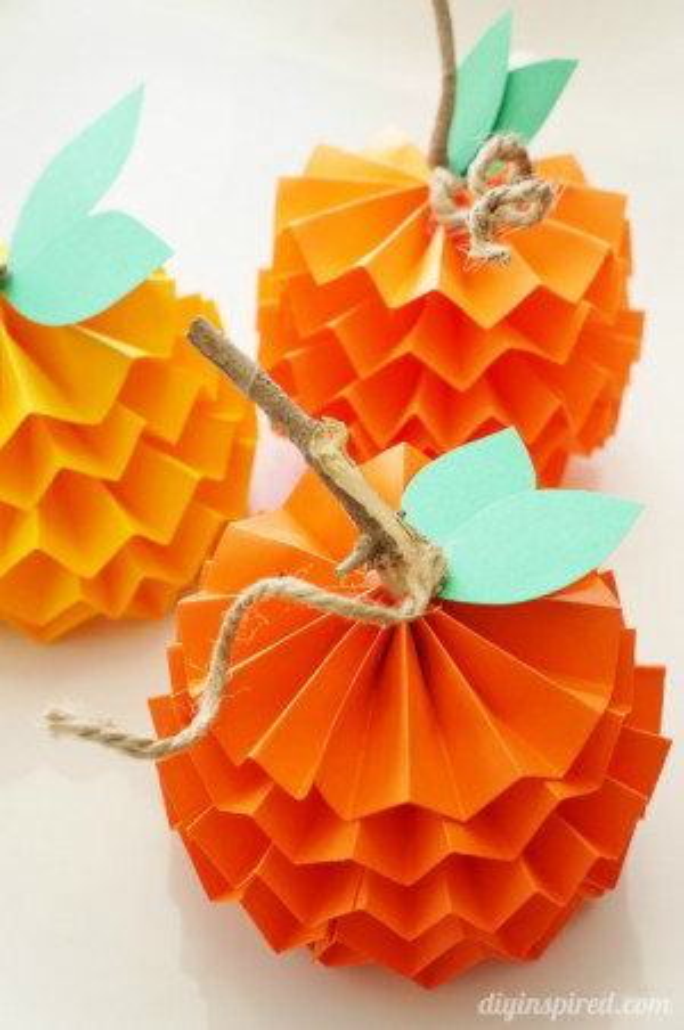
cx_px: 342
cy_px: 515
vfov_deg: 41.2
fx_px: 1372
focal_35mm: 48
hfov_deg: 28.0
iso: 500
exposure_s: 1/60
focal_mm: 32
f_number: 5.6
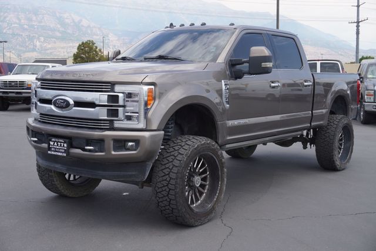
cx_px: 188
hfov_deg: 42.3
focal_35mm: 46
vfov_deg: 29.0
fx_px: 486
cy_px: 126
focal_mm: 31
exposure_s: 1/160
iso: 100
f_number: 8
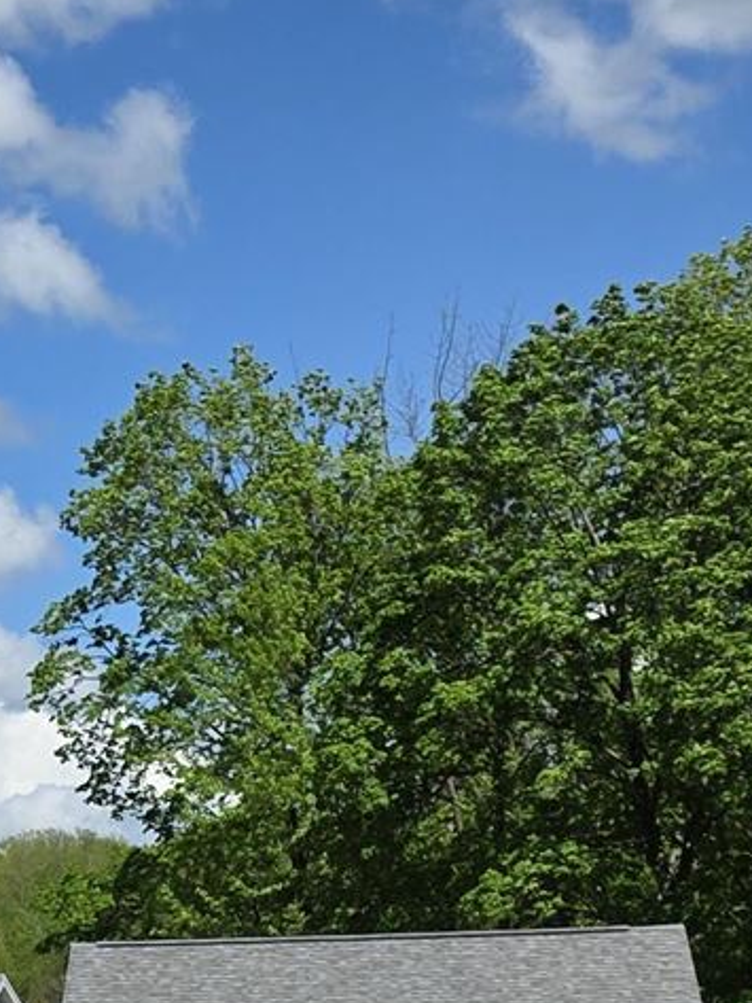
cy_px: 761
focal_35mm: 112
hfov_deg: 12.8
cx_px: -216
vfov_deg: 17.5
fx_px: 3243
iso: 64
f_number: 1.7
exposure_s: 1/7944
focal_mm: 6.3
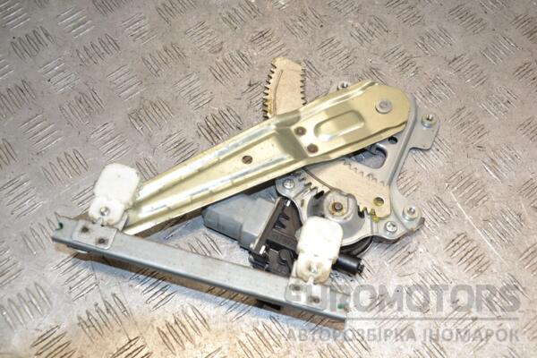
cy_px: 179
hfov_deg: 43.6
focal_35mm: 45
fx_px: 671
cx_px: 268
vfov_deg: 29.9
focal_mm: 30
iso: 800
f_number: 5.6
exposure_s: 1/200
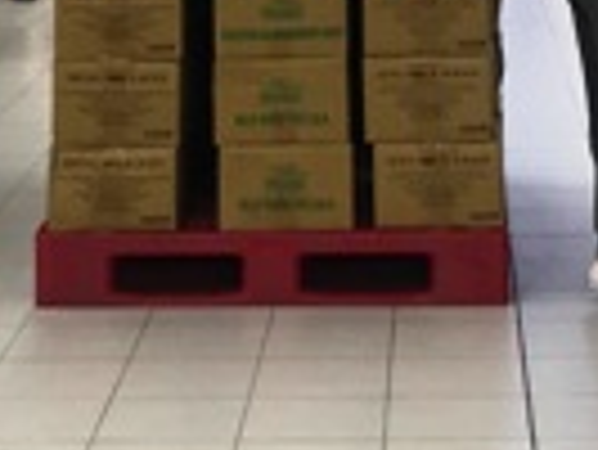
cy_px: -572
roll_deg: +1.2
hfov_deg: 14.6
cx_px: 355
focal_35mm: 135
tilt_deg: +7.0
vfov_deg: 9.9
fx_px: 2334
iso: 32
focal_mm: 3.99
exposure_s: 1/50
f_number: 1.8
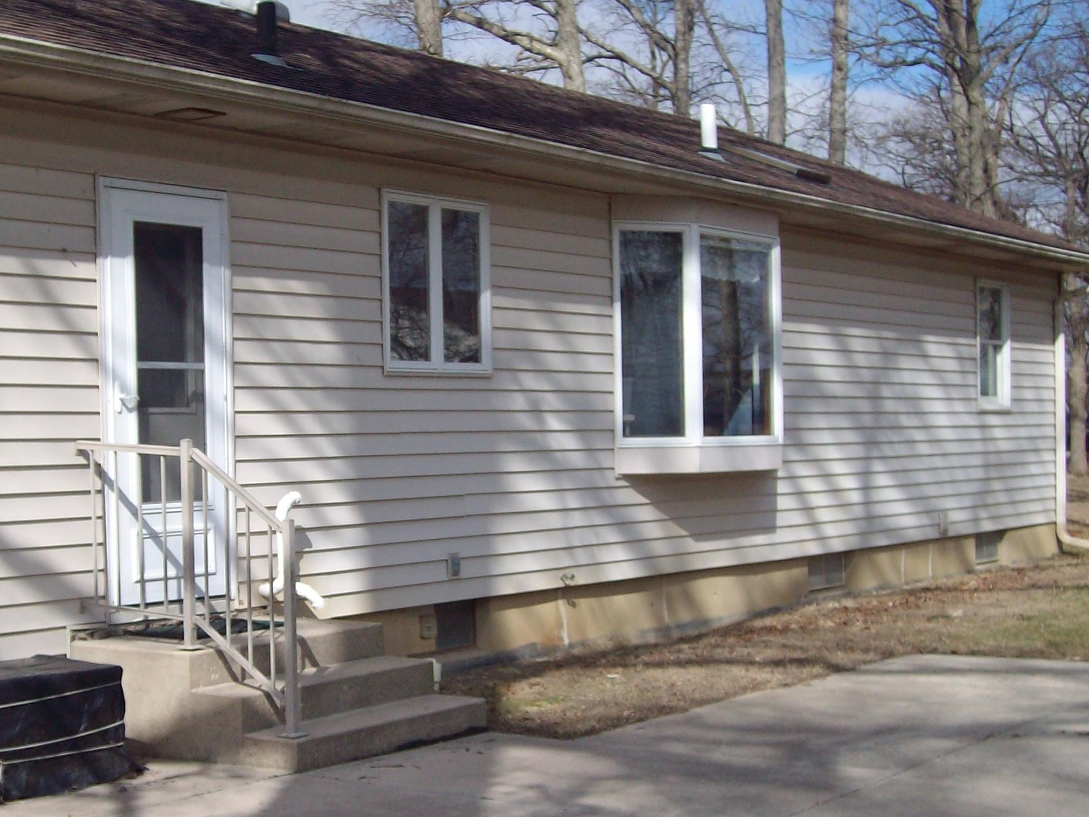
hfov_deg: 32.3
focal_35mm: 59
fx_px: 1856
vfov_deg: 24.8
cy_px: 483
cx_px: 322
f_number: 7.2
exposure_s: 1/237
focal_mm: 5.8
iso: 80
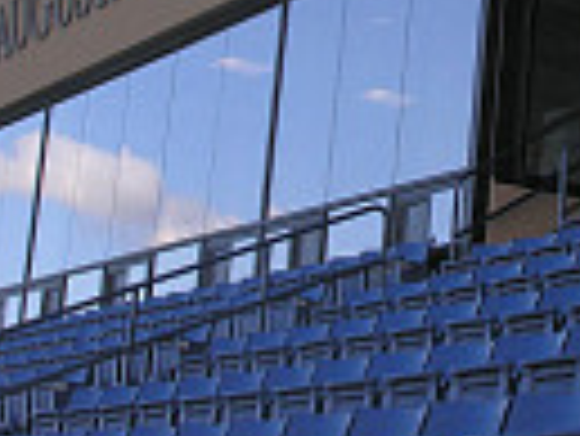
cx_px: 447
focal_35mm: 130
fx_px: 2180
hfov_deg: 15.1
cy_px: 45
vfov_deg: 11.4
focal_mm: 9.5
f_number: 5
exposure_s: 1/160
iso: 50
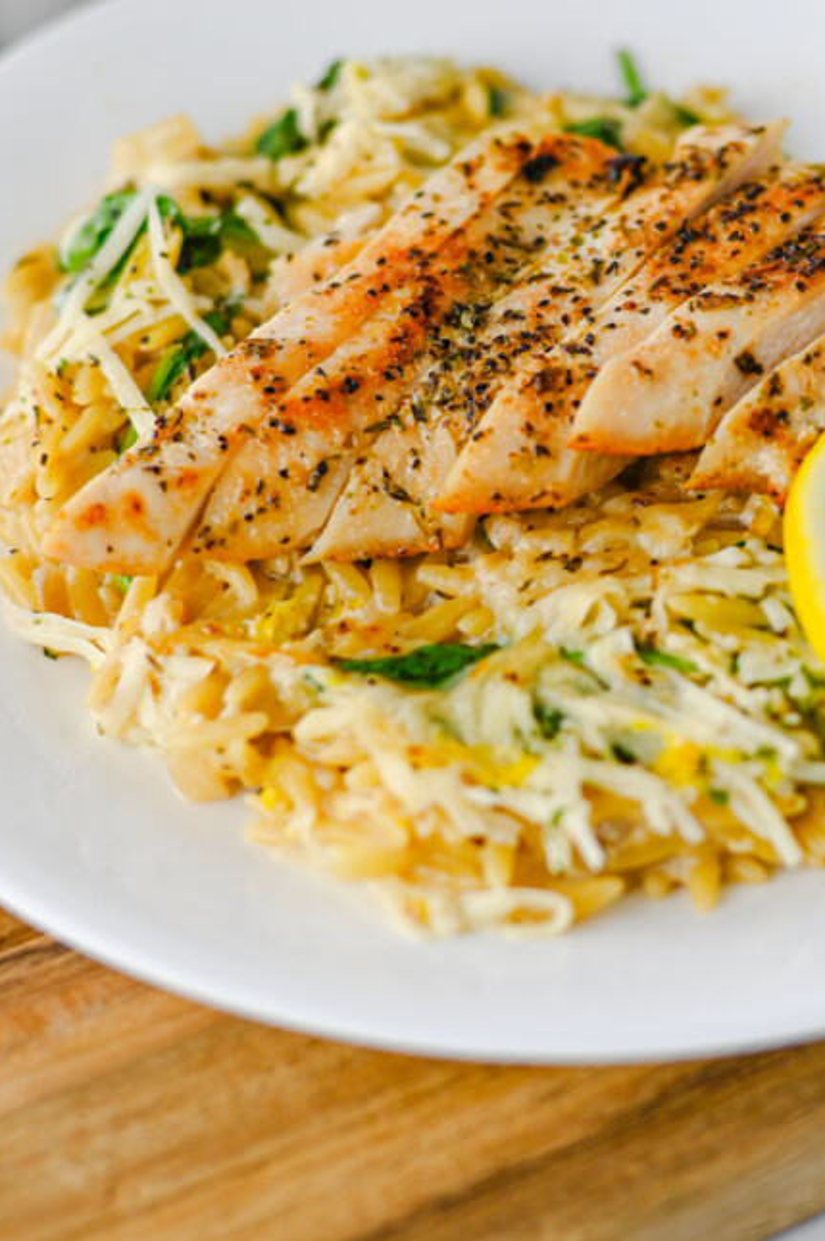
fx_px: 3202
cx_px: 627
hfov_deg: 14.6
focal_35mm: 93
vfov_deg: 21.9
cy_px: 431
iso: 220
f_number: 3.2
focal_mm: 50
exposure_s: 1/250
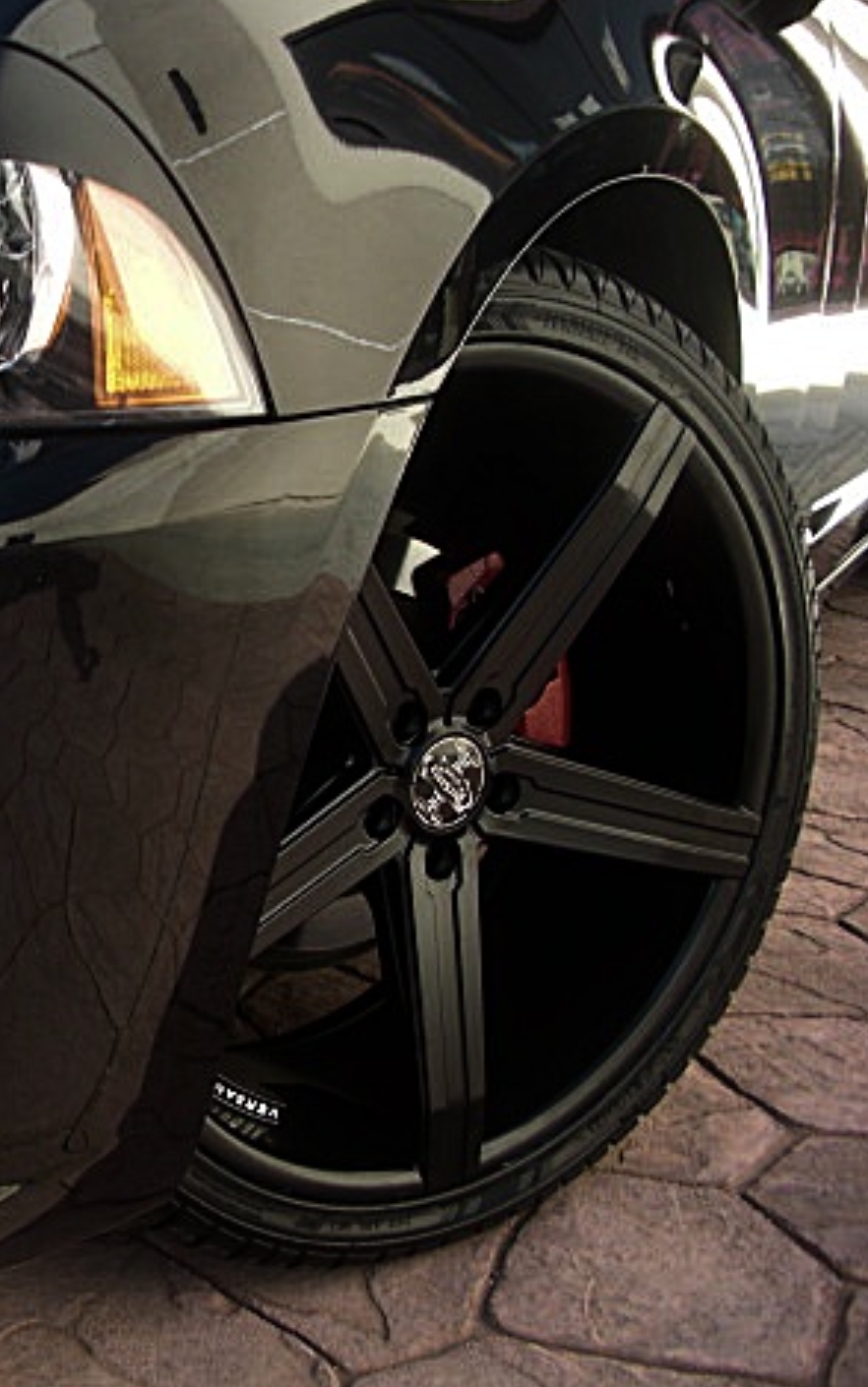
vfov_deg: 38.9
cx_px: -59
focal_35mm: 52
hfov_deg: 23.5
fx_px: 1967
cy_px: 682
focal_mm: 6.3
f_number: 2.8
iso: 50
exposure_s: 1/160
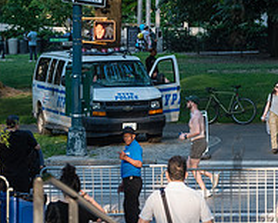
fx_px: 2411
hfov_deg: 6.6
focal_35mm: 293
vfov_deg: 5.3
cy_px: 158
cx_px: 237
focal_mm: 105
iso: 800
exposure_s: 1/500
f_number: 5
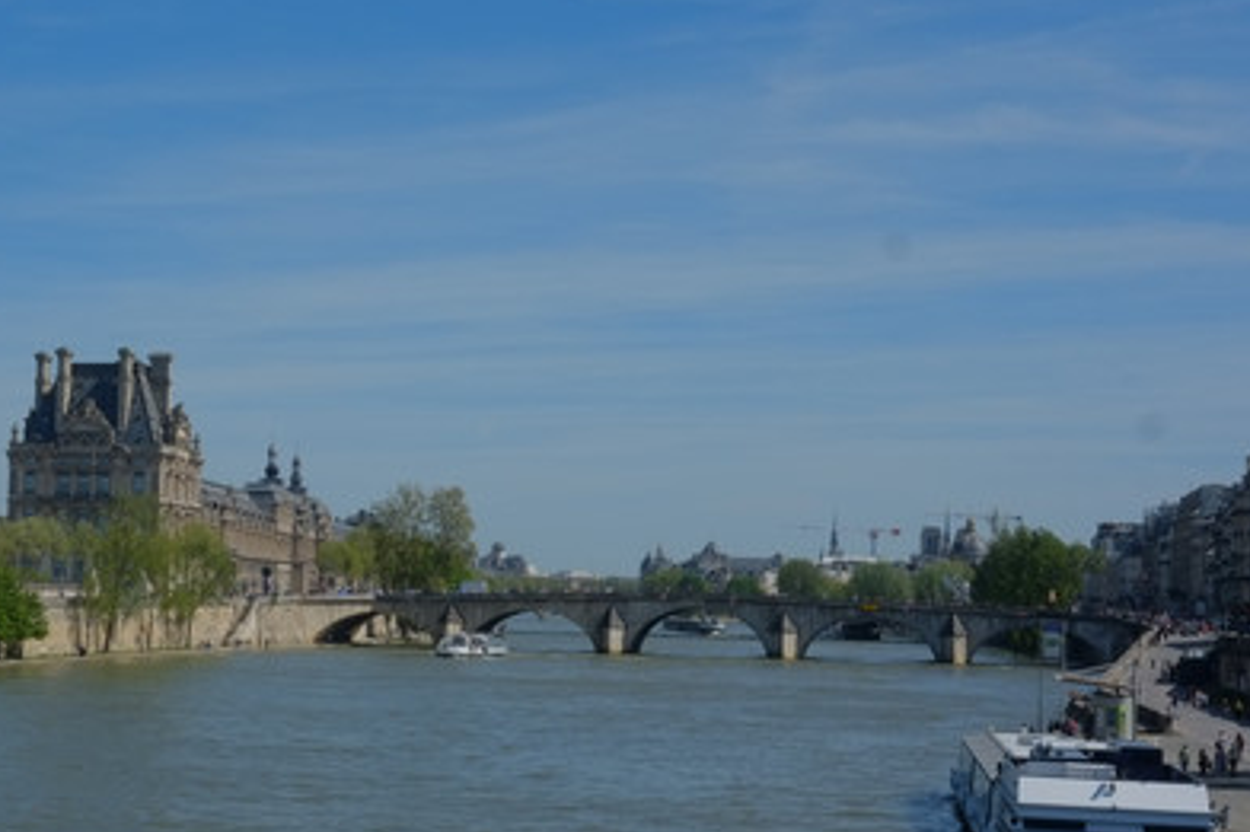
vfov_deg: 20.3
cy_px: 457
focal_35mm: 67
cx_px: 287
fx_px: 2325
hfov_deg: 29.5
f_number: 13
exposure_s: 1/400
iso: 200
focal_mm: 27
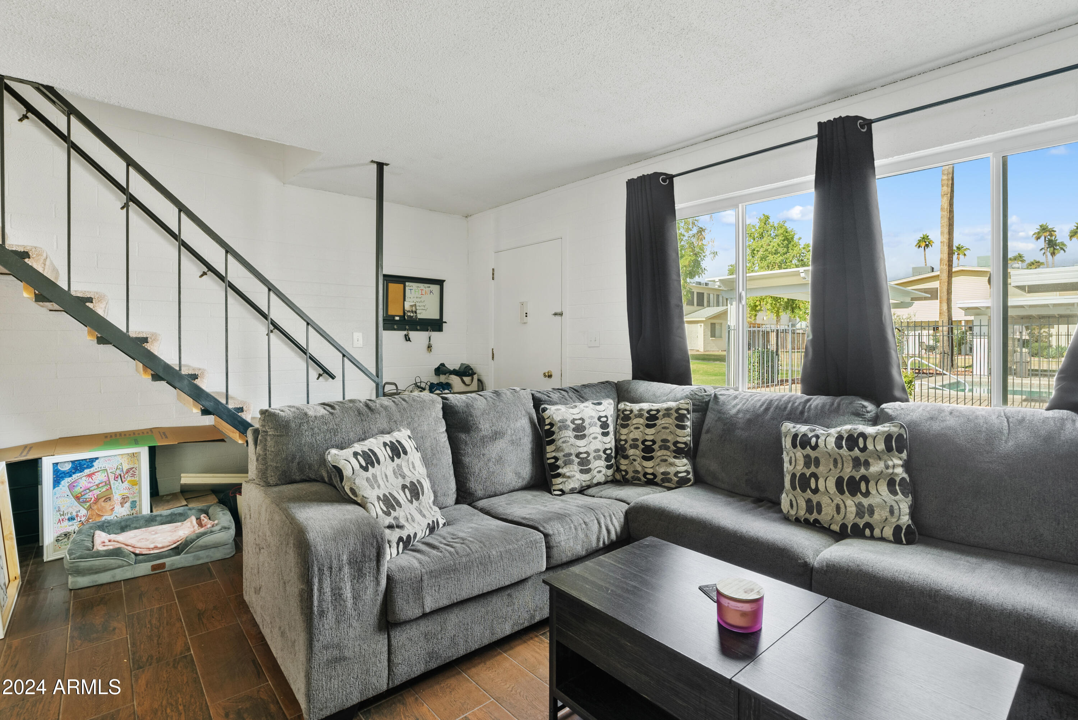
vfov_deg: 73.8
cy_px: 360
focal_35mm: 16
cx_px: 539
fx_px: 479
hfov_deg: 96.7
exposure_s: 2.5
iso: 100
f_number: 8
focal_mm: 16
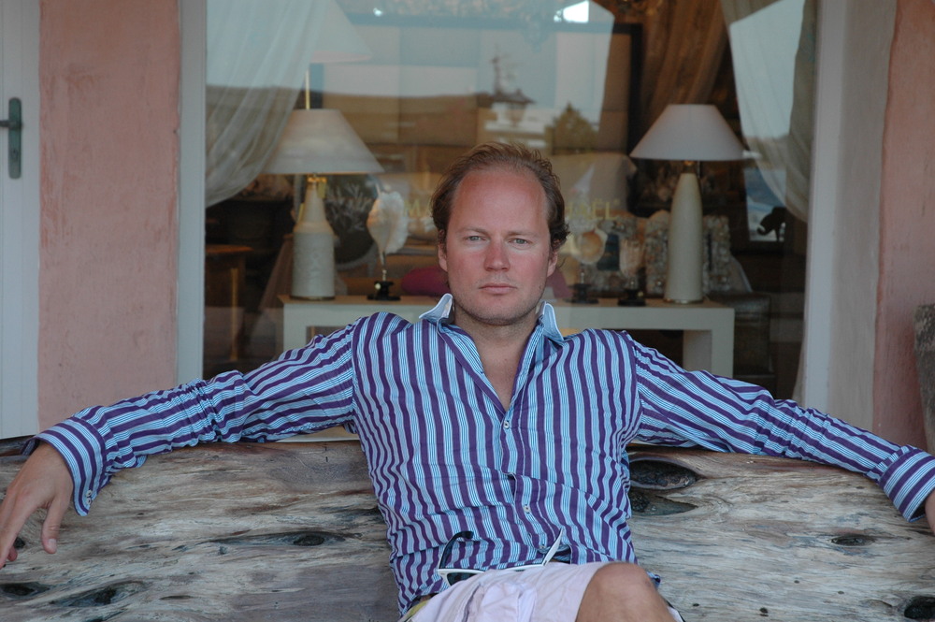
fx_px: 2141
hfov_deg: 24.6
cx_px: 468
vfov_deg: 16.5
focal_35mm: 82
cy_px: 311
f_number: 6.3
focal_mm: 55
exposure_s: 1/160
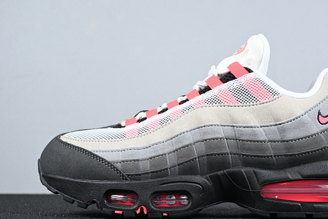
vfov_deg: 17.3
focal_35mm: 79
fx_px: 716
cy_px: 123
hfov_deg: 25.7
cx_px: 206
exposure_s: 1/125
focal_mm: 41
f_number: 5.6
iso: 640
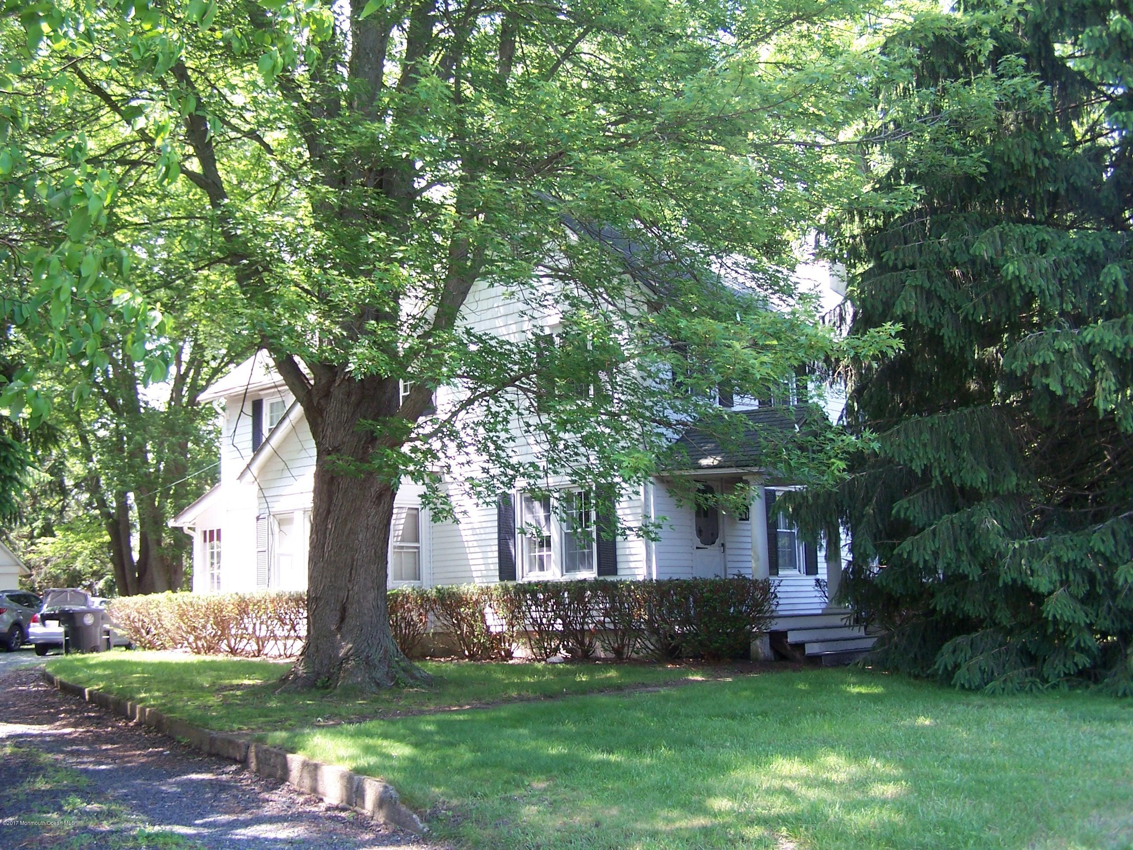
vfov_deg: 37.7
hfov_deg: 49.0
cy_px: 425
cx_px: 566
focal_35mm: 38
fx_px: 1244
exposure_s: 1/90
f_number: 2.8
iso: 80
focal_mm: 6.3
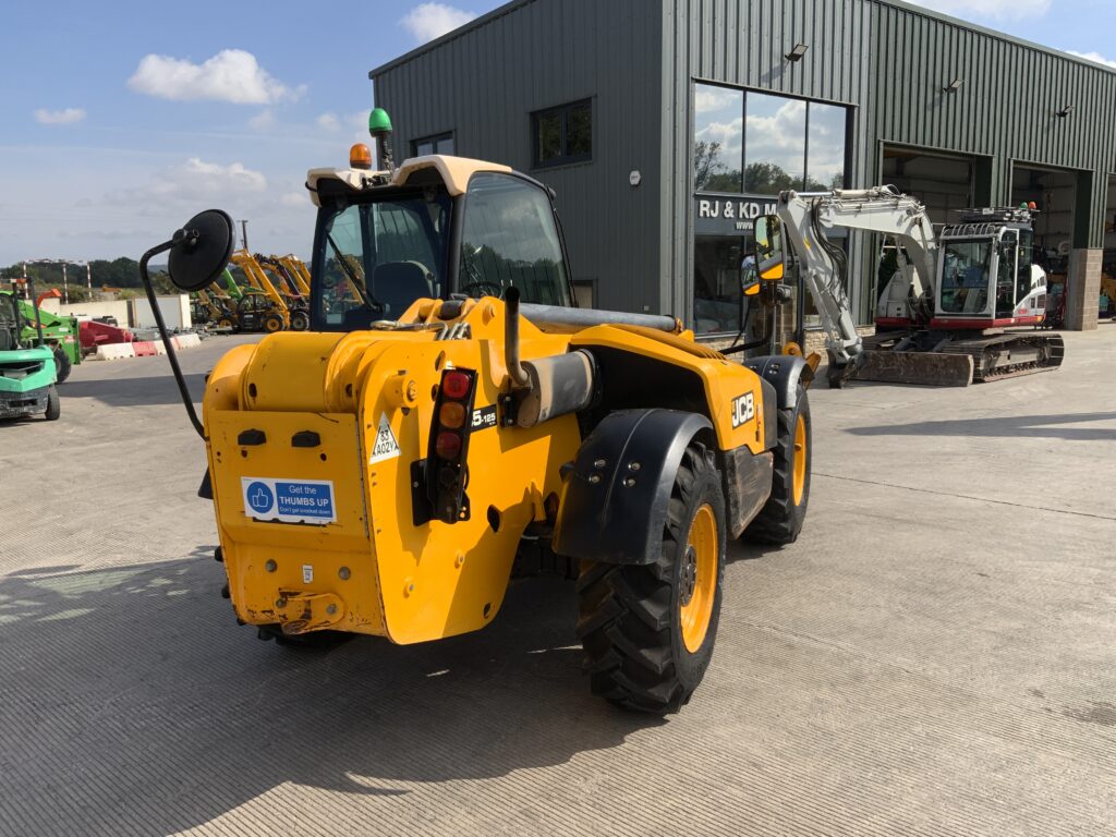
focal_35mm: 29
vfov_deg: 48.2
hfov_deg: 61.7
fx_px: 935
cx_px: 558
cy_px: 418
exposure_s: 1/1848
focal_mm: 3
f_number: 1.8
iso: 16
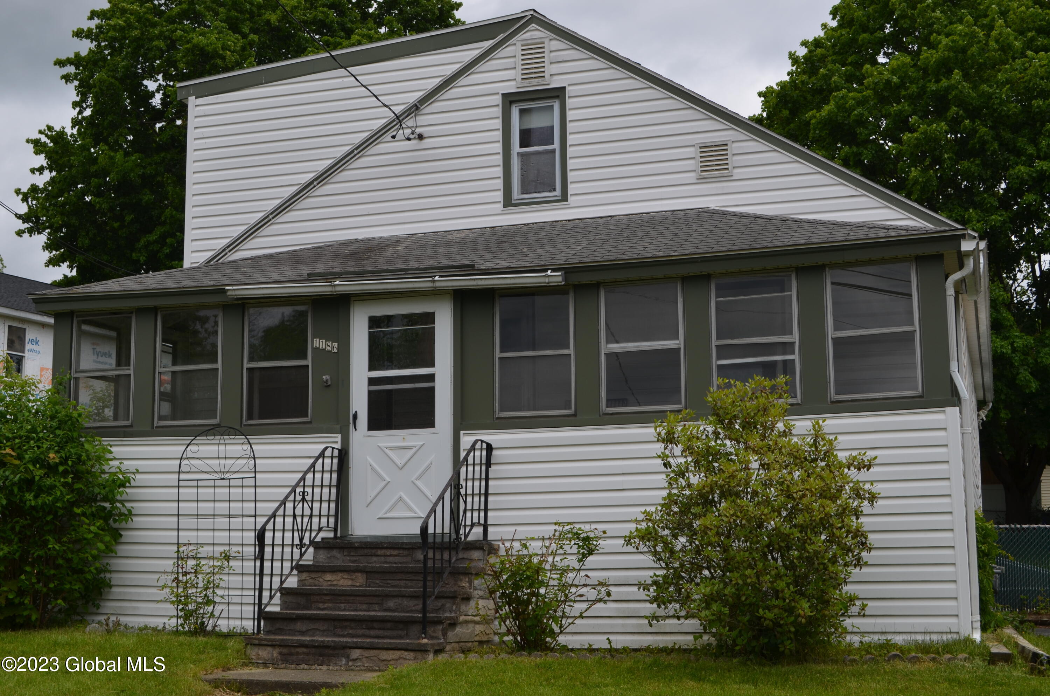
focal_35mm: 48
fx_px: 1397
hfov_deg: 41.2
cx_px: 525
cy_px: 348
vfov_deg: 28.0
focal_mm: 32
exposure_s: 1/250
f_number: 8
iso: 100
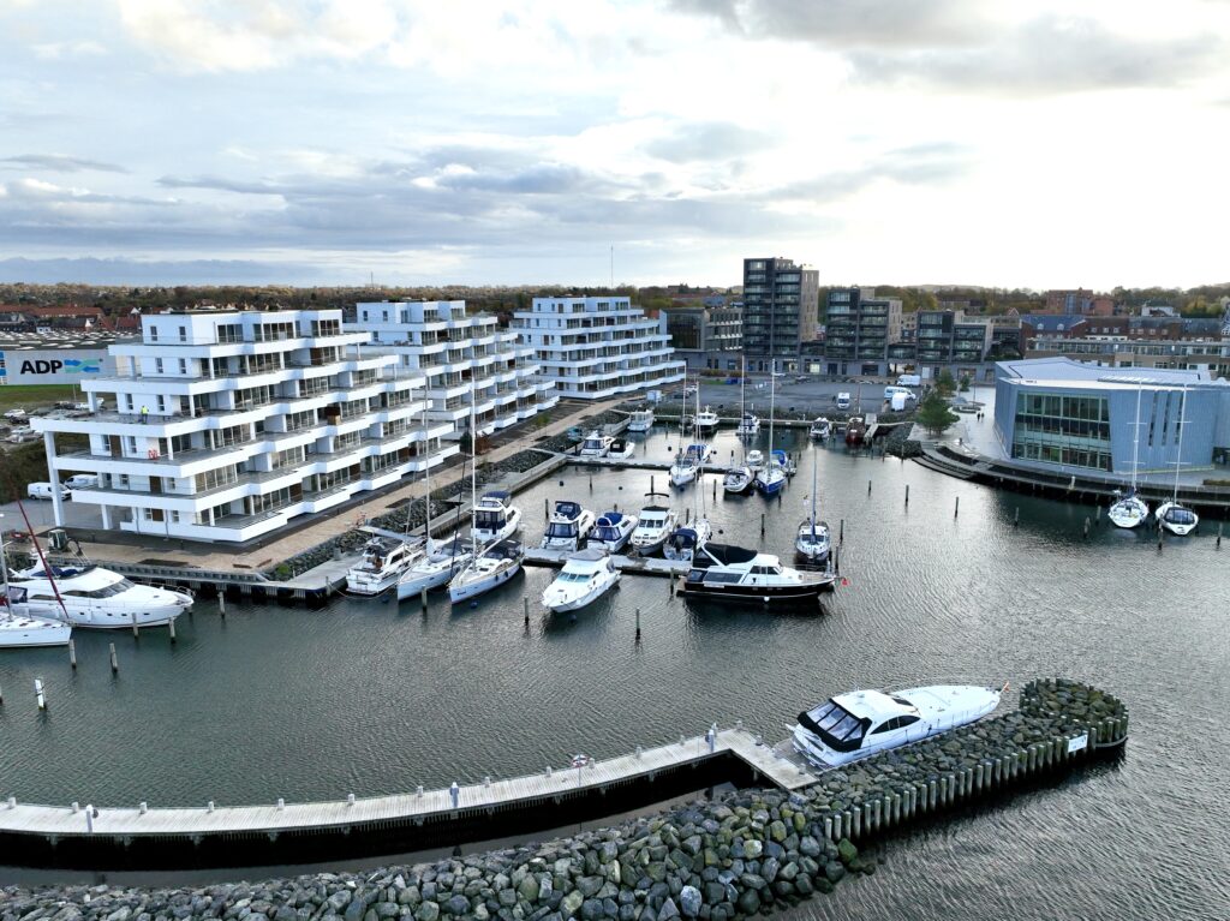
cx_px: 615
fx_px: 852
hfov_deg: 71.6
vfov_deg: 56.8
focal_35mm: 24
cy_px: 460
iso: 400
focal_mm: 12.29
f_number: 2.8
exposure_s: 1/500
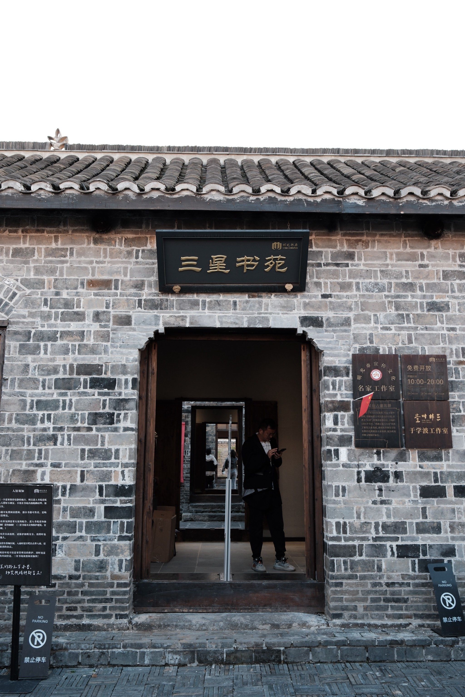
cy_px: 348
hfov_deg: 41.1
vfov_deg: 58.7
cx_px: 232
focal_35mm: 32
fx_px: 620
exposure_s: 1/60
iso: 200
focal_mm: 21.4
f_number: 5
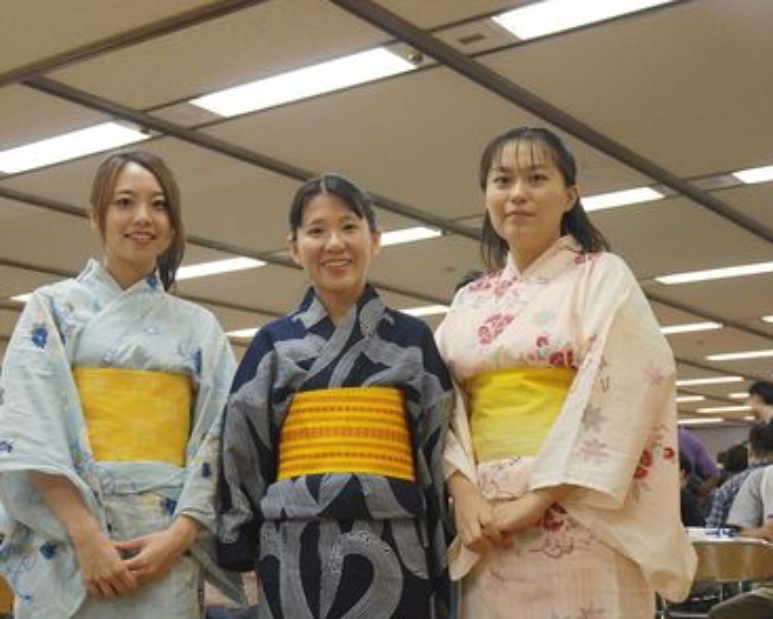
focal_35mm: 54
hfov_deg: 34.9
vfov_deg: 28.3
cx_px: 305
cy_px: 315
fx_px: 1226
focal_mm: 31
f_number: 4
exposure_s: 1/15
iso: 200
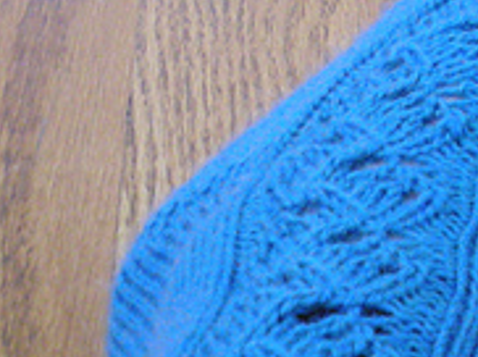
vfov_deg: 9.6
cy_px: 197
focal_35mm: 155
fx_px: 2138
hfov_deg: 12.7
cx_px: 399
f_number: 3.5
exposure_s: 1/8
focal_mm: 7.4
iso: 348
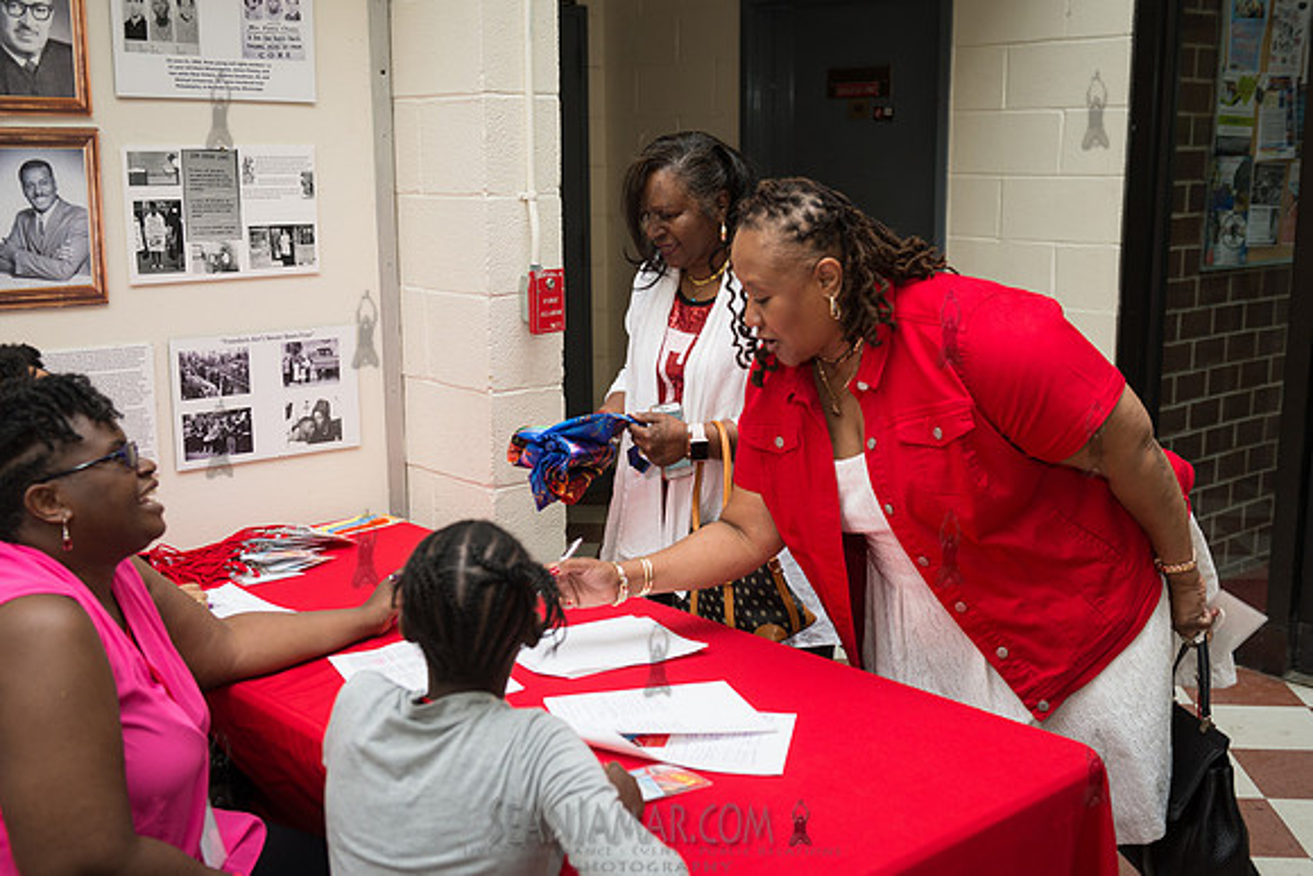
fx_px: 1459
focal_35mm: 40
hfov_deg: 48.4
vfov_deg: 33.4
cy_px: 438
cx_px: 656
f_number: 4
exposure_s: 1/500
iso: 640
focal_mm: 40
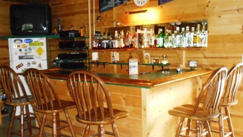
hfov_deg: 48.3
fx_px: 271
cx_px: 111
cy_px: 84
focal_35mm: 42
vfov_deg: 28.3
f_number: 3.7
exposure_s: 1/30
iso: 1000
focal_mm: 6.3
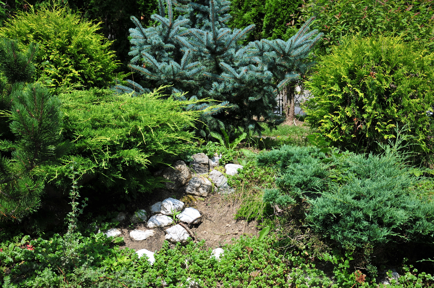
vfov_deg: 26.4
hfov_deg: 38.9
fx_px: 614
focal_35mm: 51
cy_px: 144
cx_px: 217
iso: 200
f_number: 5
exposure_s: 1/1000
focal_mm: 34
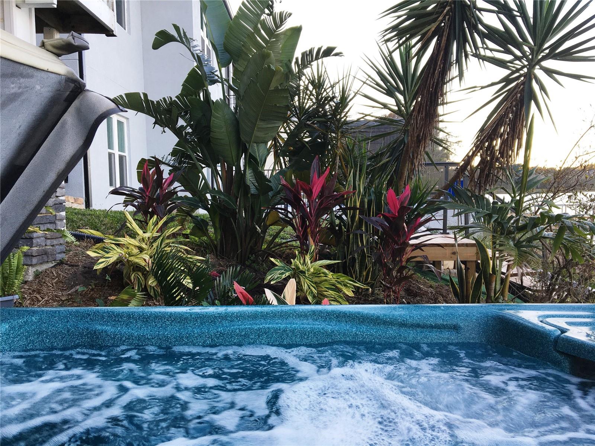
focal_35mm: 29
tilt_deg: -2.2
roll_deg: +0.2
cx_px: 298
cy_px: 223
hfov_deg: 61.7
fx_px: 498
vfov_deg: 48.2
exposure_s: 1/60
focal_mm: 4.15
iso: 25
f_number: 2.2
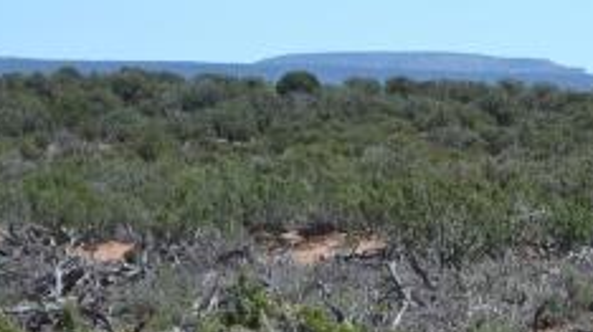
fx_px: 4646
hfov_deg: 7.2
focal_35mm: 296
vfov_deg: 4.1
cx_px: 955
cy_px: 87
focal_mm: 55
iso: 100
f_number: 8
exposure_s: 1/250
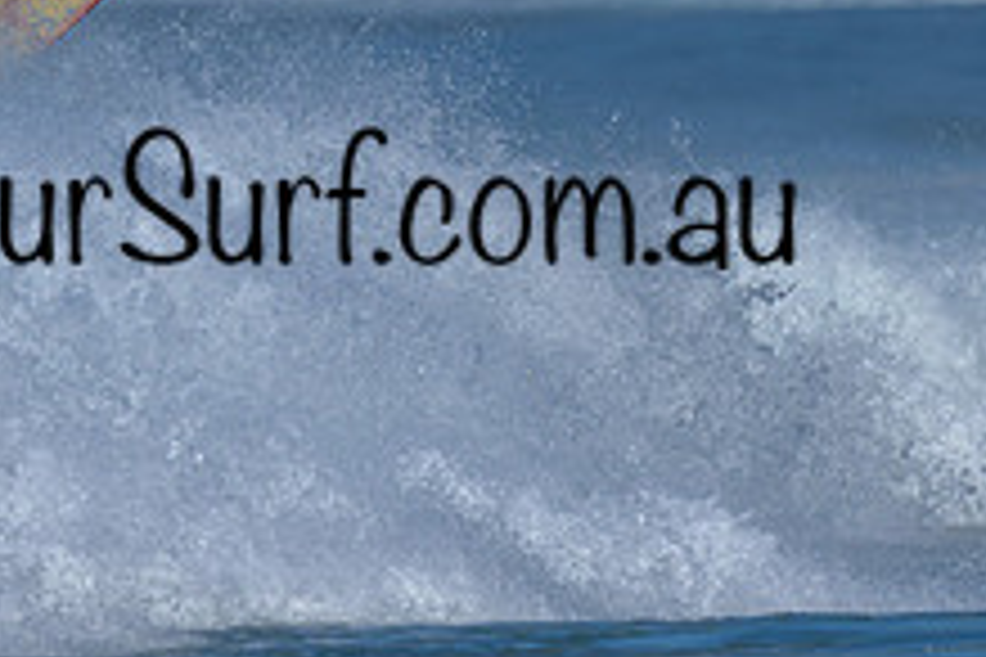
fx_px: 79668
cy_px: 297
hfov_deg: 0.7
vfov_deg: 0.5
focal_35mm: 2909
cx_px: 137
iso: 125
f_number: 6.3
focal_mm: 800
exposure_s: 1/2000
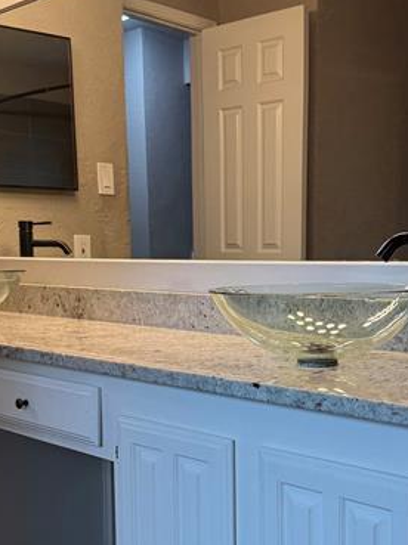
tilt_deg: -7.3
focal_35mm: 50
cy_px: 363
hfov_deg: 29.1
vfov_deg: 37.8
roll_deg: +0.8
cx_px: 204
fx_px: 787
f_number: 1.78
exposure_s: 1/120
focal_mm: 6.76
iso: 250
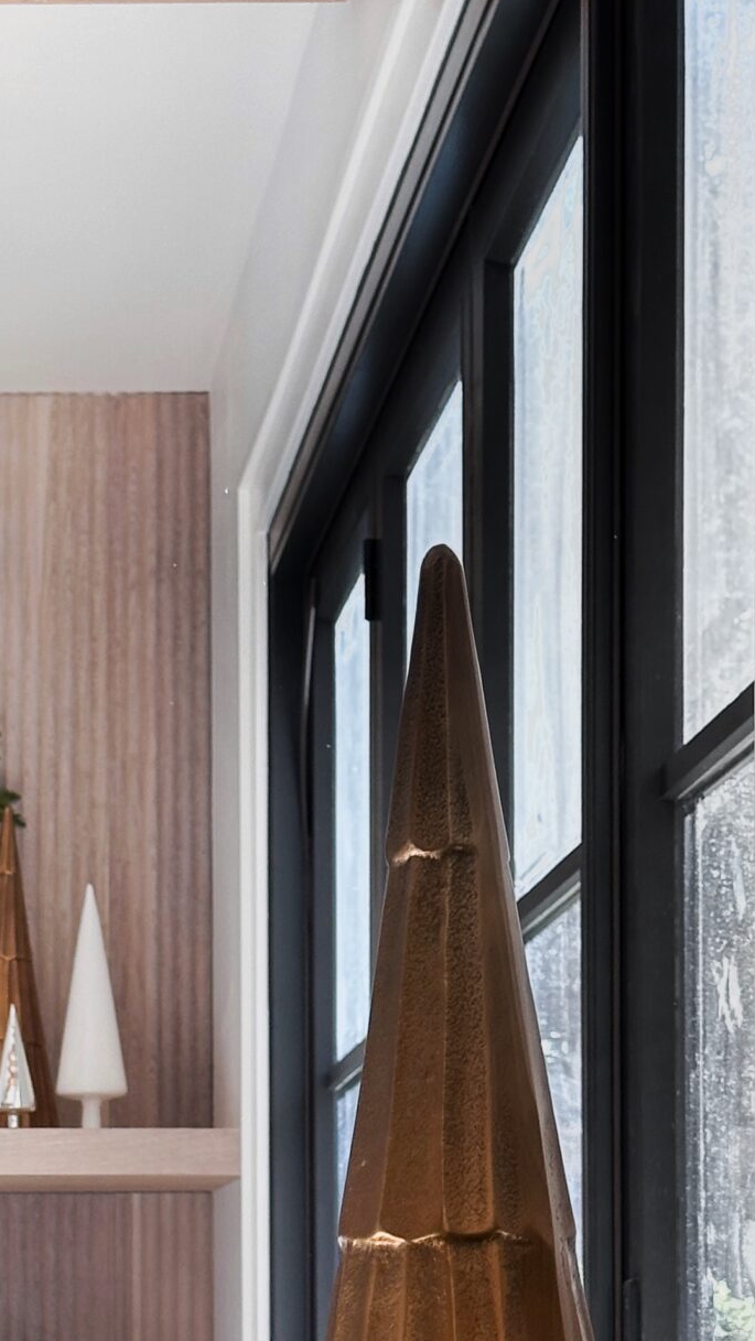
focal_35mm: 110
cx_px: -87
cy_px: 1350
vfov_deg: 18.9
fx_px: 3913
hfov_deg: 10.9
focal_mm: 6.86
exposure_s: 1/120
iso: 64
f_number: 1.8
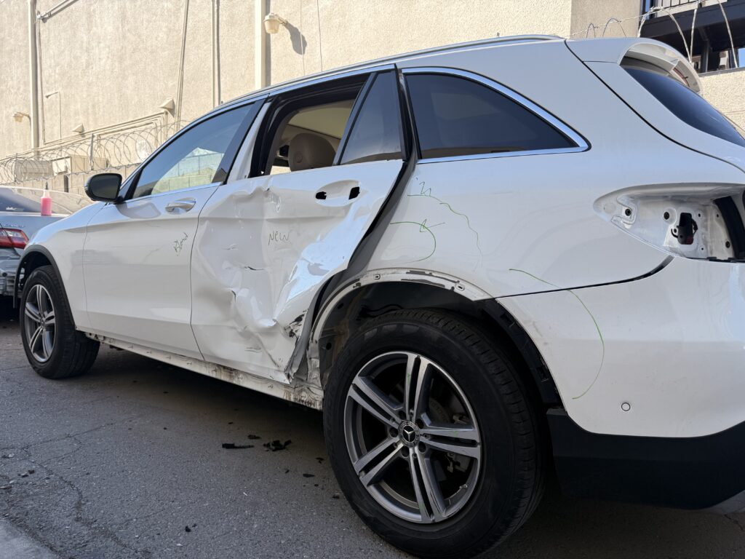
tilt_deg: -4.4
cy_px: 280
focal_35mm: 24
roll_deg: -1.2
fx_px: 517
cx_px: 372
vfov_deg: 56.8
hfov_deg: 71.6
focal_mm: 6.76
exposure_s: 1/1855
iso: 100
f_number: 1.78
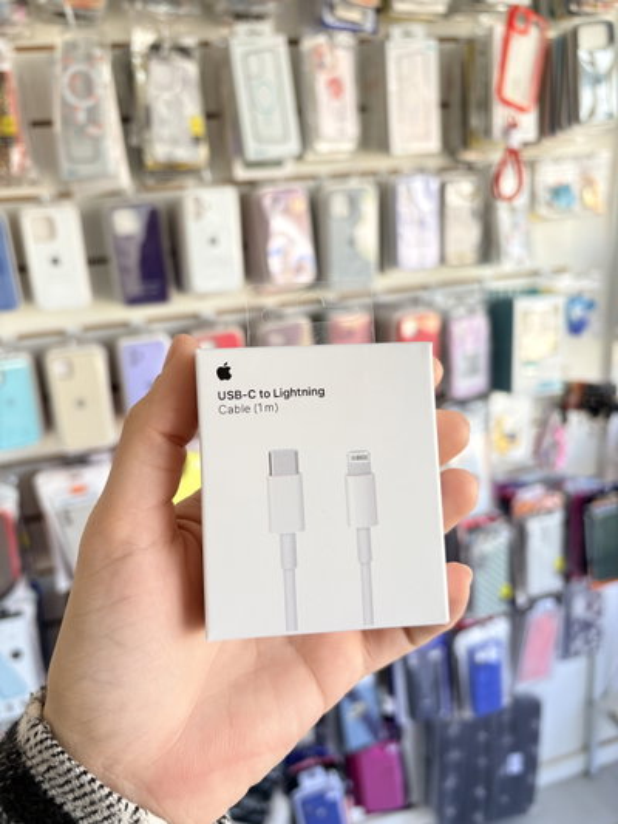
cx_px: 309
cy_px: 412
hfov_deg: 53.1
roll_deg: +4.2
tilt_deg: -15.5
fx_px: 619
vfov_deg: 67.3
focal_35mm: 26
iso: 40
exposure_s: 1/184
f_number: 1.6
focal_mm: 5.96
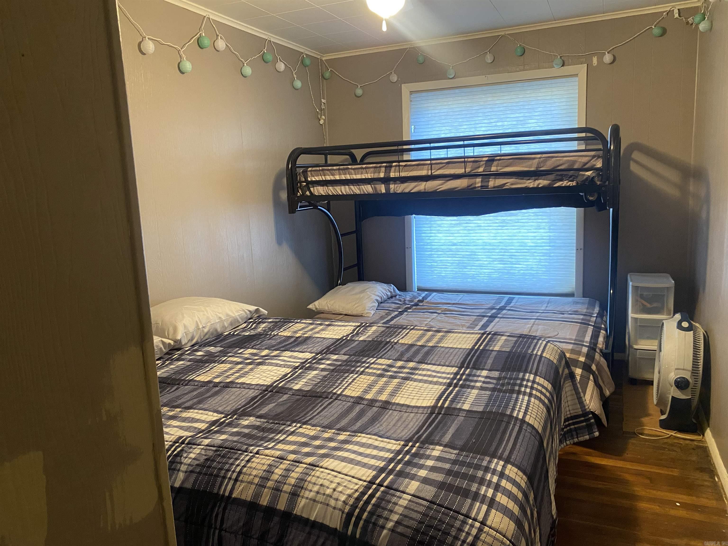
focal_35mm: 26
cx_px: 364
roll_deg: +2.8
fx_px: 547
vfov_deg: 53.1
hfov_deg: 67.3
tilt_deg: -10.1
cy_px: 273
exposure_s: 1/60
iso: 400
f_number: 1.8
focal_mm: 4.25
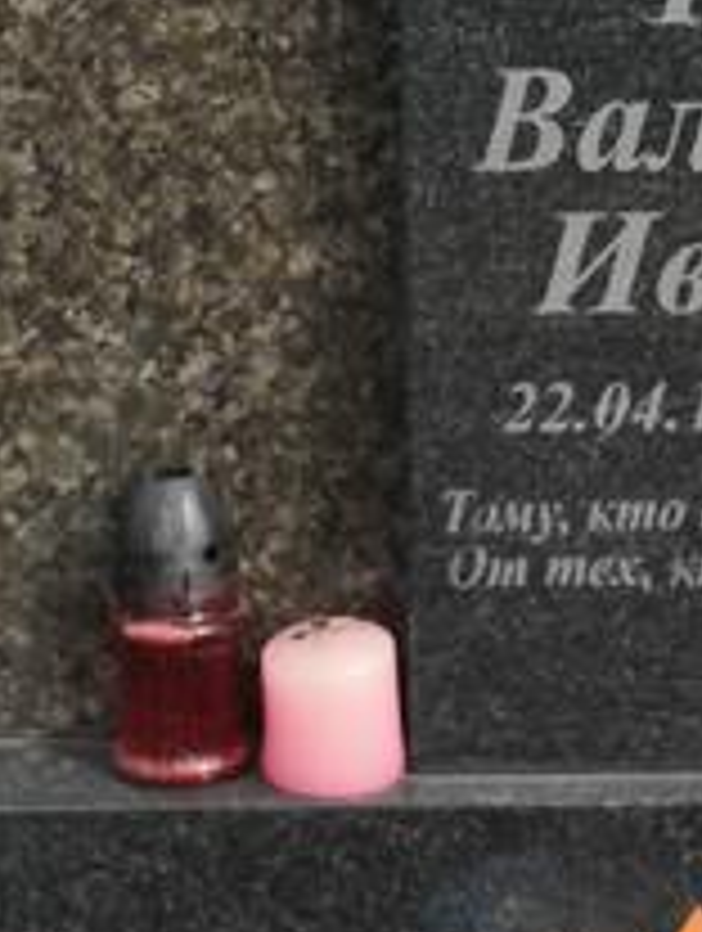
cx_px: 639
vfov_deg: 11.9
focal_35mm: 162
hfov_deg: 9.2
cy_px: -171
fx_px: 4367
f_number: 1.6
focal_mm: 3.95
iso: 50
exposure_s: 1/953
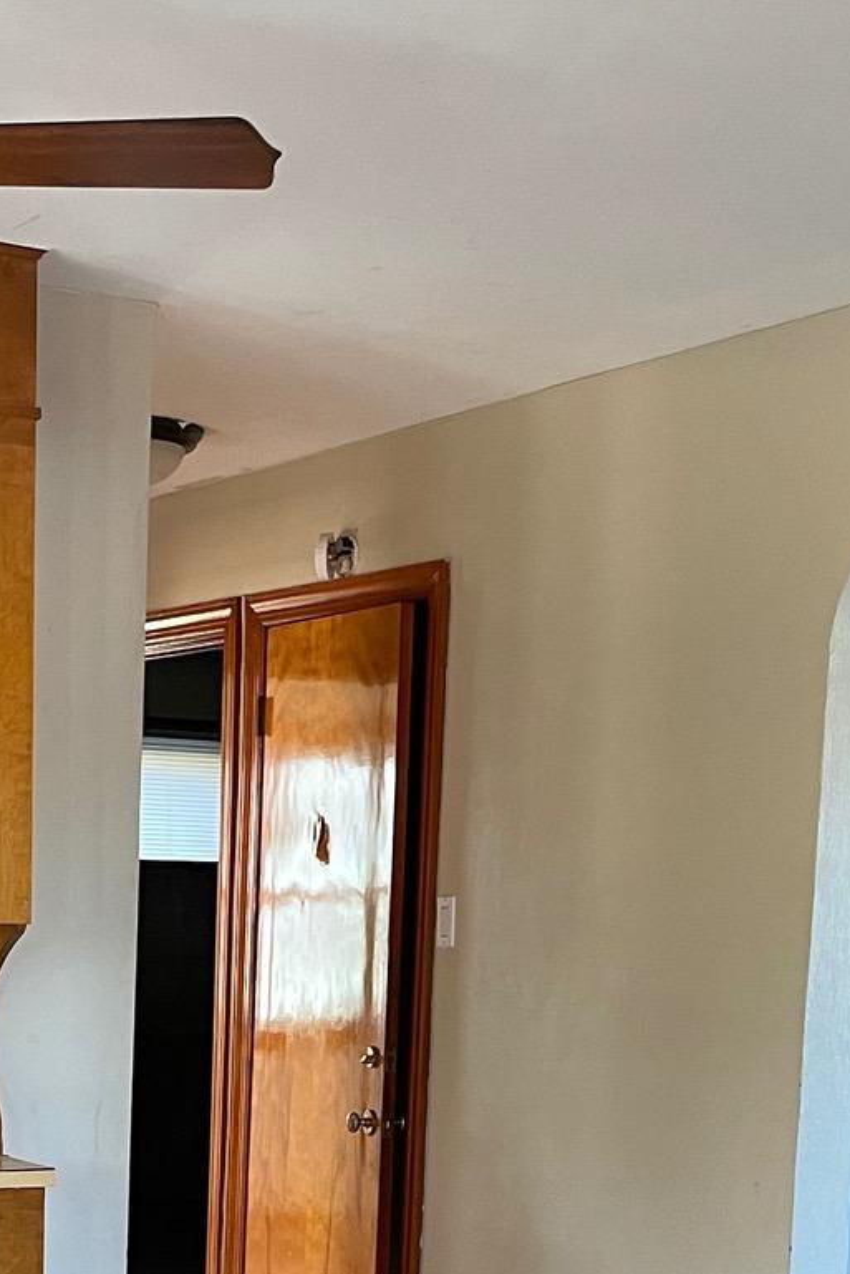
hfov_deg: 18.9
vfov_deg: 26.7
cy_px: 1233
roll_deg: -1.7
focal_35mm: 72
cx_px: 305
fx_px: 2549
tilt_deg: -6.8
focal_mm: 4.2
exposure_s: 1/60
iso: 200
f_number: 1.6
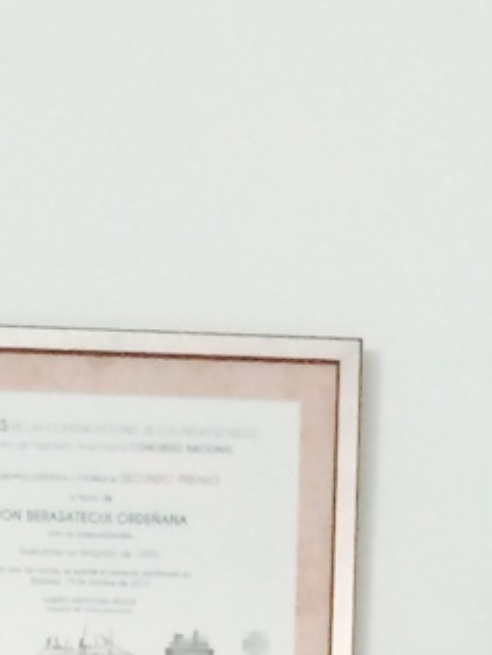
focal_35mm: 193
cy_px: 1621
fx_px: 3653
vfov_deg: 9.1
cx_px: 54
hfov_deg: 7.7
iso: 200
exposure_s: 1/33
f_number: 2.2
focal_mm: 4.12
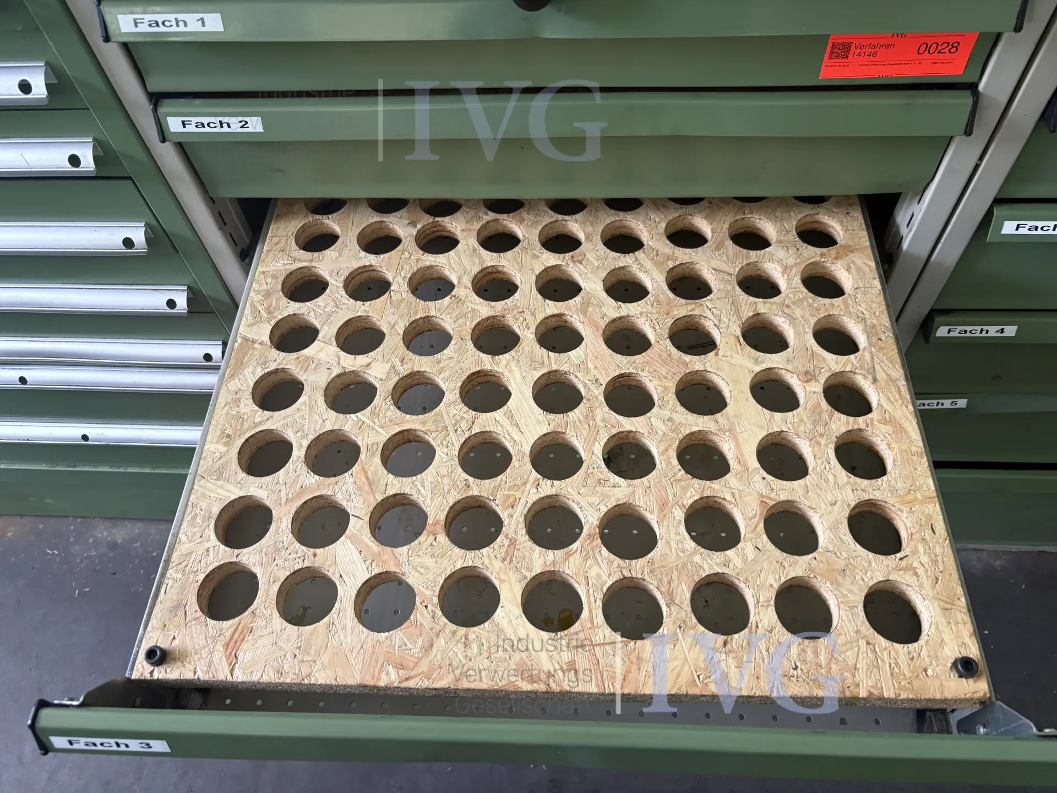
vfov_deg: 53.1
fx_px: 794
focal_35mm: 26
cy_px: 396
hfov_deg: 67.3
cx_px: 528
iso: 160
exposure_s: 1/60
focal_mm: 5.96
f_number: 1.6
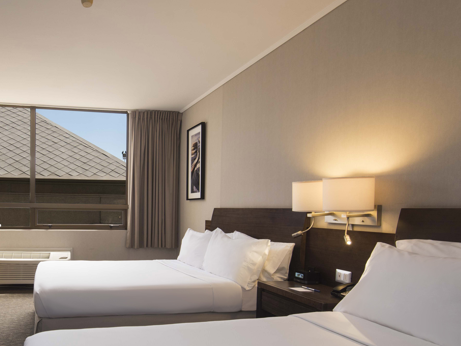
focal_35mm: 26
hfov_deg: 62.0
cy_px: 217
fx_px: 346
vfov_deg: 52.5
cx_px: 96
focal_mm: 16
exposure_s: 1/15
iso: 400
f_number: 6.3
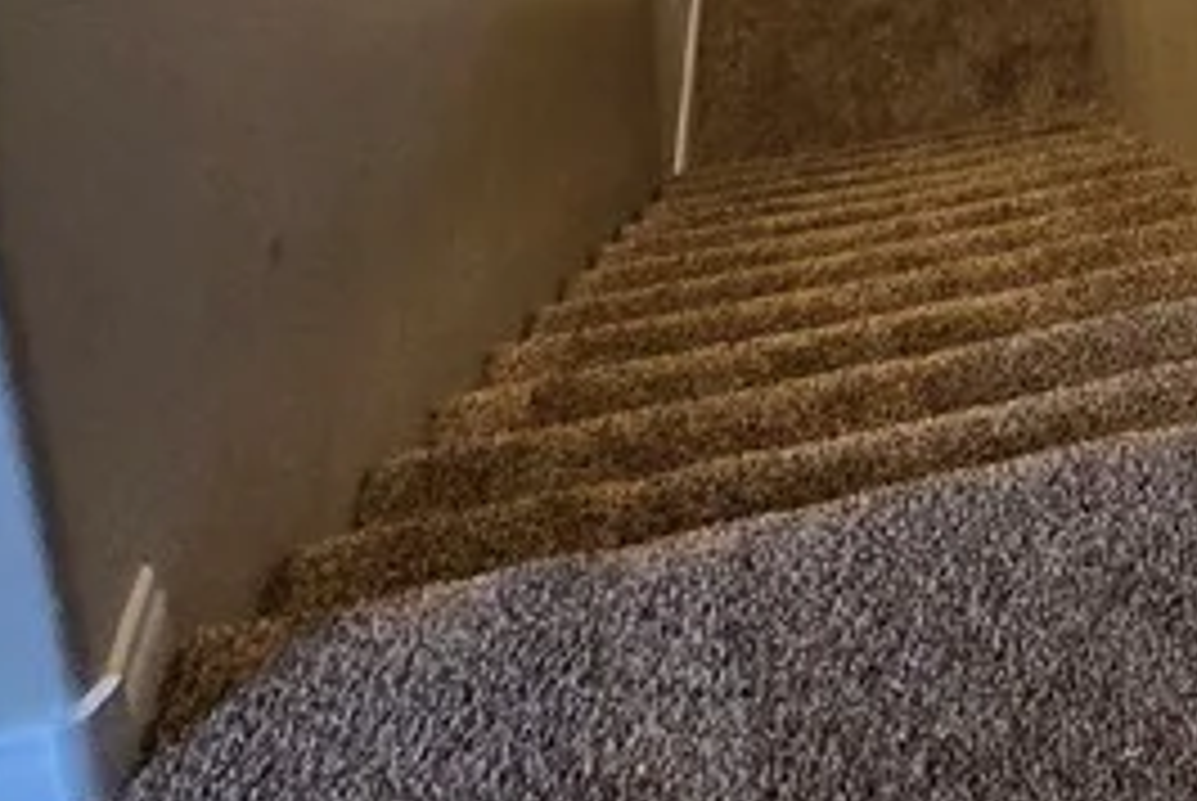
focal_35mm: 52
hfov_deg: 34.0
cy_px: -868
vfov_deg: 17.3
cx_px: 1256
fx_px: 1731
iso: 320
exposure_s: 1/60
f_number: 2.2
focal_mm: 2.2
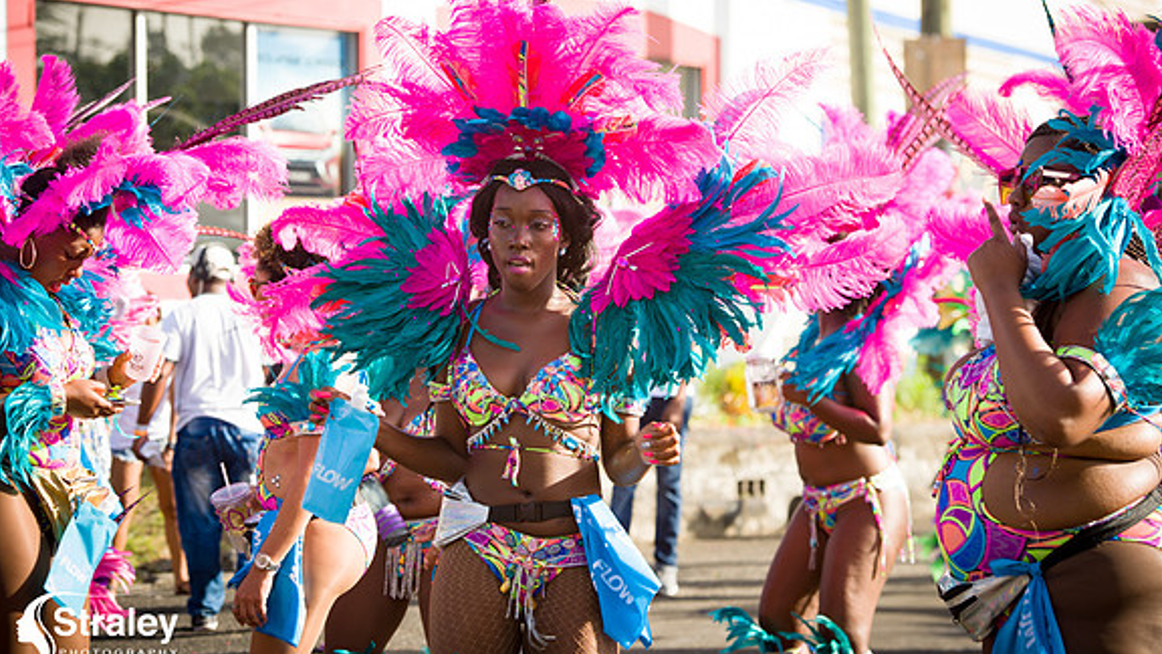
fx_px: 3574
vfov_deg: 10.4
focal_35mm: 116
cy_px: 293
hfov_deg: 18.5
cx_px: 583
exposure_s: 1/200
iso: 100
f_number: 5.6
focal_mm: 110
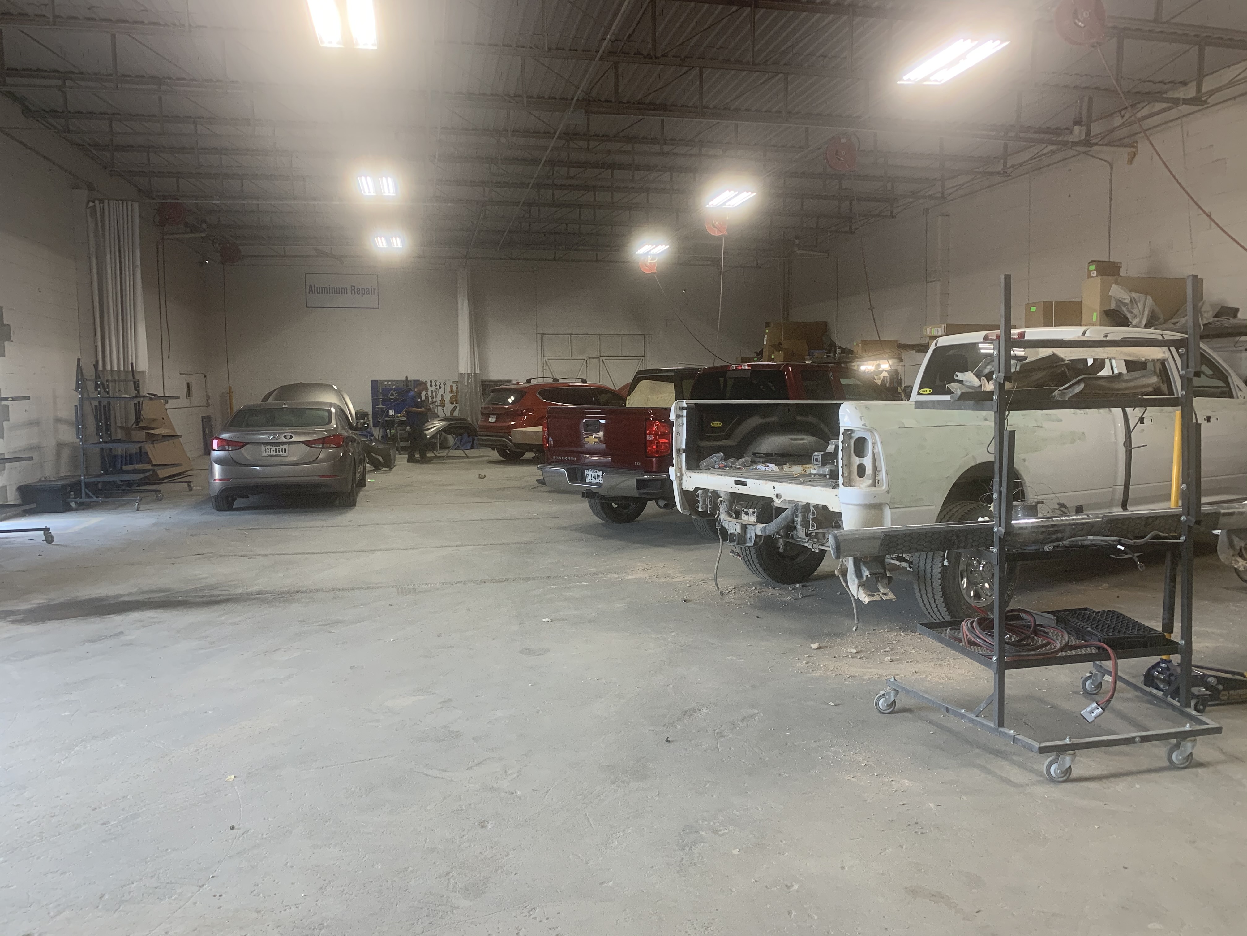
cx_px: 624
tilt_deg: -2.6
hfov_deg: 67.3
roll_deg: +0.0
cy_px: 468
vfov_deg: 53.1
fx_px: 937
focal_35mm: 26
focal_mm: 4.25
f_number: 1.8
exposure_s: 1/121
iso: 80
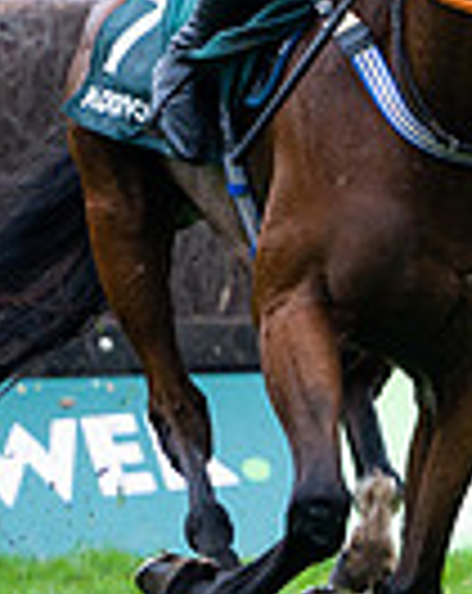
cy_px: 194
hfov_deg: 1.7
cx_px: 1277
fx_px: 15928
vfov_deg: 2.1
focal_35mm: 909
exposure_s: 1/1000
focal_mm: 220
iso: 500
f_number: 4
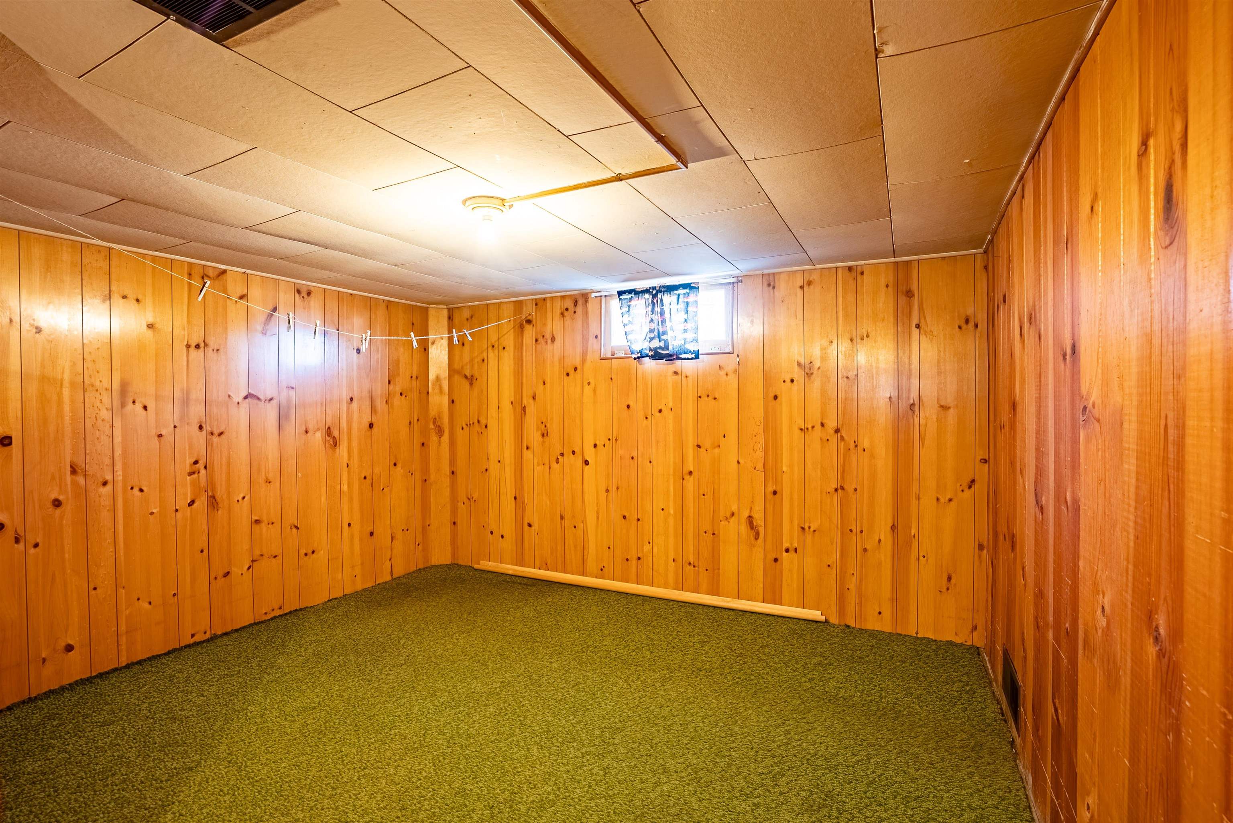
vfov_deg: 73.8
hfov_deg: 96.7
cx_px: 616
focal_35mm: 16
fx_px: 548
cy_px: 412
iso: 400
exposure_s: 1/40
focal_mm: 16
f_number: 8
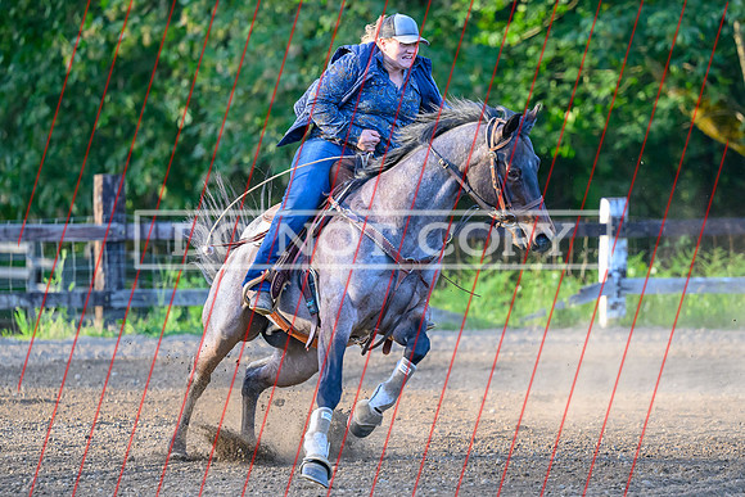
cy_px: 253
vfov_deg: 6.9
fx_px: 4103
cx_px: 419
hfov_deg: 10.4
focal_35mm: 198
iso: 2800
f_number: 2.8
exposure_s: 1/2500
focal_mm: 140
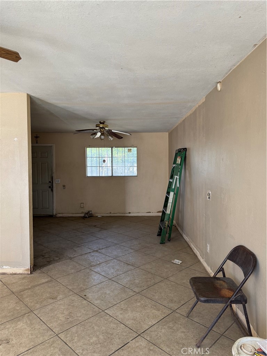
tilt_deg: -1.9
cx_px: 134
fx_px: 247
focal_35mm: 24
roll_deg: -0.7
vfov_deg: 71.6
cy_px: 178
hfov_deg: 56.8
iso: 200
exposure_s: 1/94
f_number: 1.78
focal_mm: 6.76
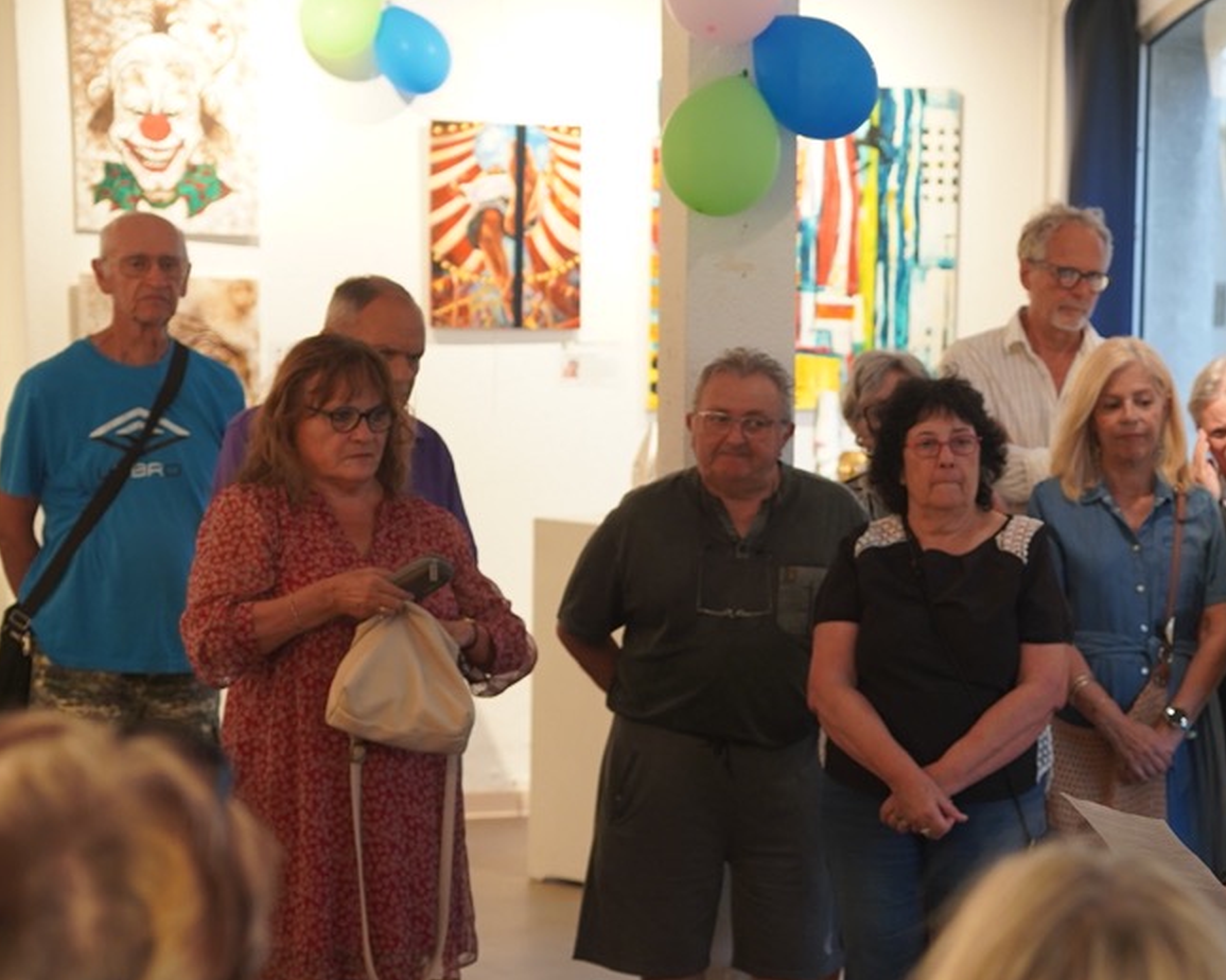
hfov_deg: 18.4
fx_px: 3727
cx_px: 1090
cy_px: 654
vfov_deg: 15.0
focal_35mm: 103
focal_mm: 55.4
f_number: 4
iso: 1000
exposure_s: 1/160
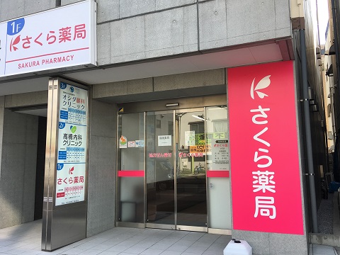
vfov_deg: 48.2
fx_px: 285
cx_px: 170
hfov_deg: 61.7
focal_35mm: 29
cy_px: 128
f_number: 2.2
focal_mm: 4.15
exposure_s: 1/364
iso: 25
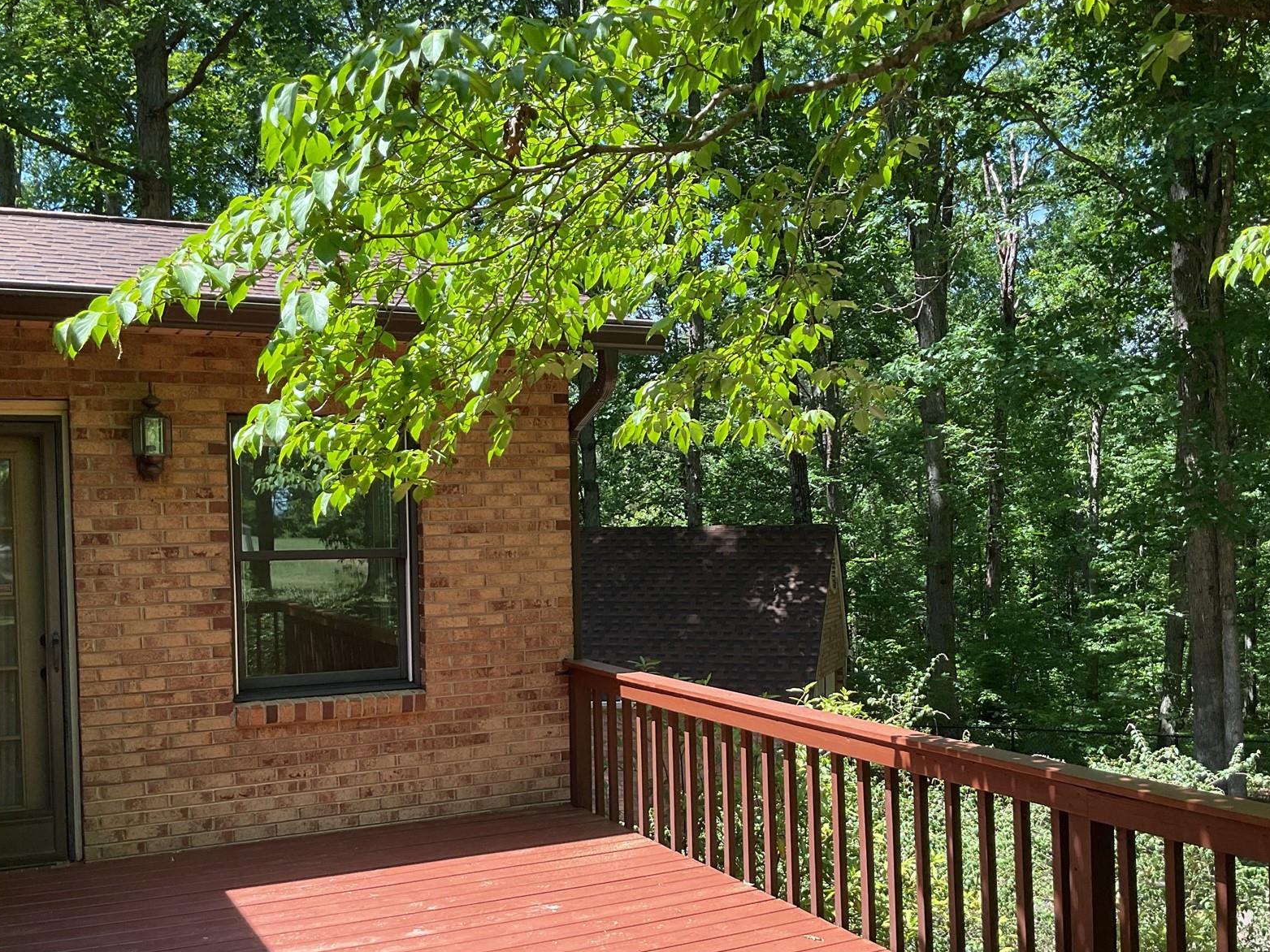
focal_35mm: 38
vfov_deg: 37.6
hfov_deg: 49.0
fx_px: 1394
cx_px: 630
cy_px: 576
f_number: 1.8
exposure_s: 1/367
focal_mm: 3
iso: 25
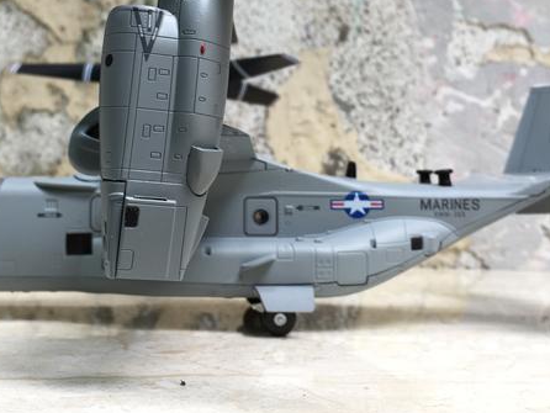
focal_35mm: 52
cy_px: 108
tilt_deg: +2.8
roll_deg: -2.2
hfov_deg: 36.7
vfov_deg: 27.7
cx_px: 239
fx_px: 827
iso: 32
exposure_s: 1/106
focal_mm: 4.15
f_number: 2.2
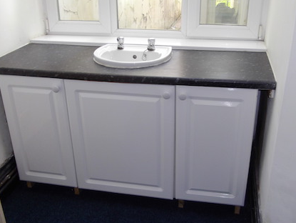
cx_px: 161
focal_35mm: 39
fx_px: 334
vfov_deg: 36.8
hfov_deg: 47.8
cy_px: 124
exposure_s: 1/100
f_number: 3.2
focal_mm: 4.9
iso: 100
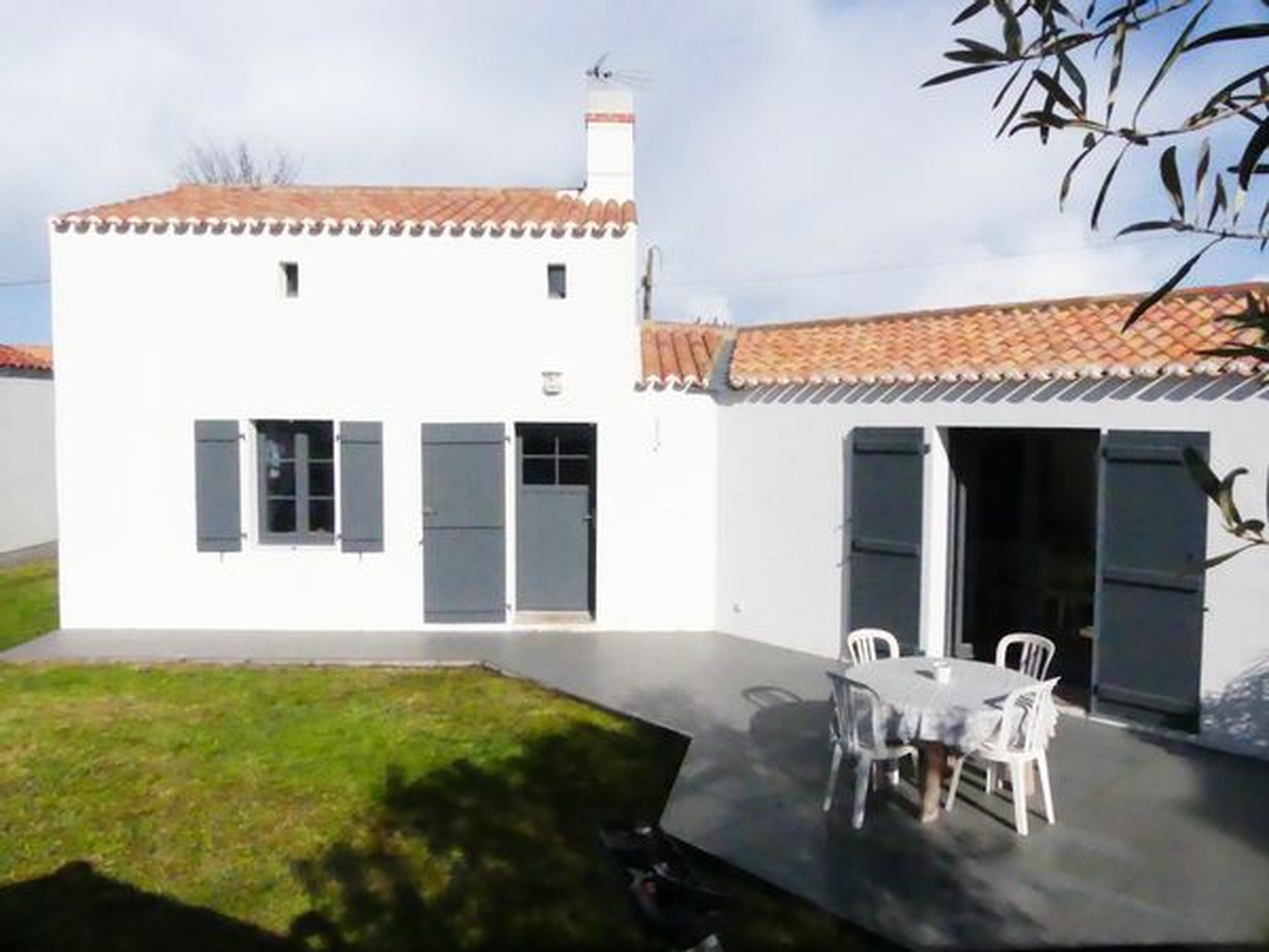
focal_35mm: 25
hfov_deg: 69.4
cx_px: 634
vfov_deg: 54.9
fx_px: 916
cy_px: 476
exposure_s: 1/13000
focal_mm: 4.5
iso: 3200
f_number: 7.1
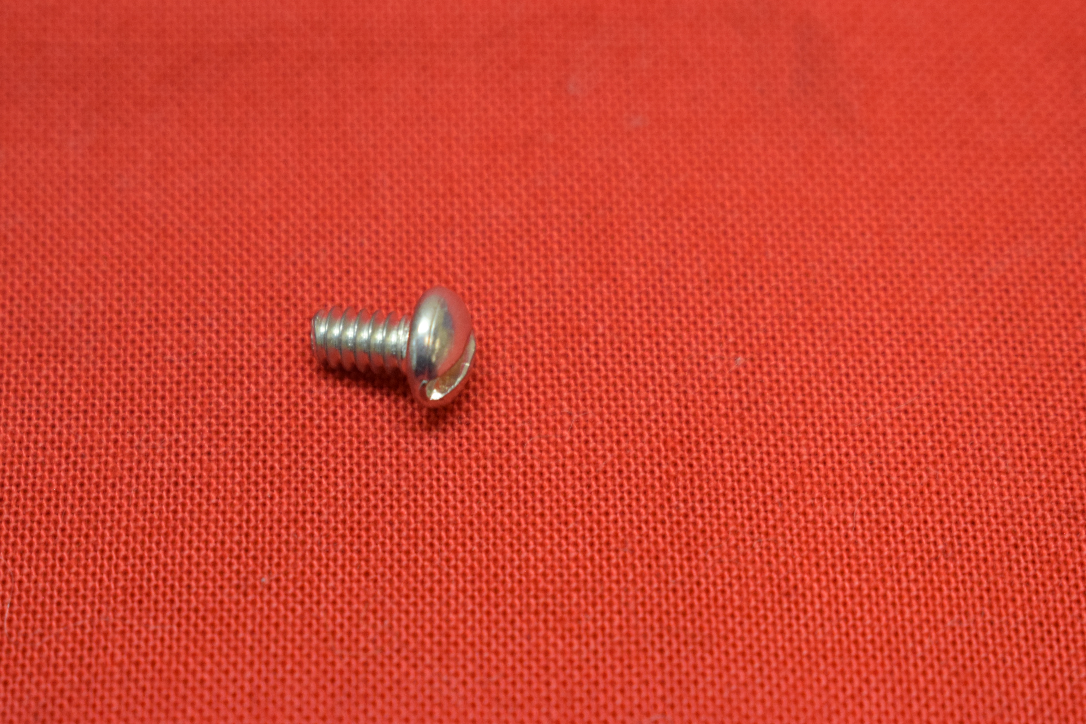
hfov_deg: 20.9
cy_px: 340
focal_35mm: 98
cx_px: 446
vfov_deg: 14.0
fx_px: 2944
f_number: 5.6
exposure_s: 1/60
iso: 1000
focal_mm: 55
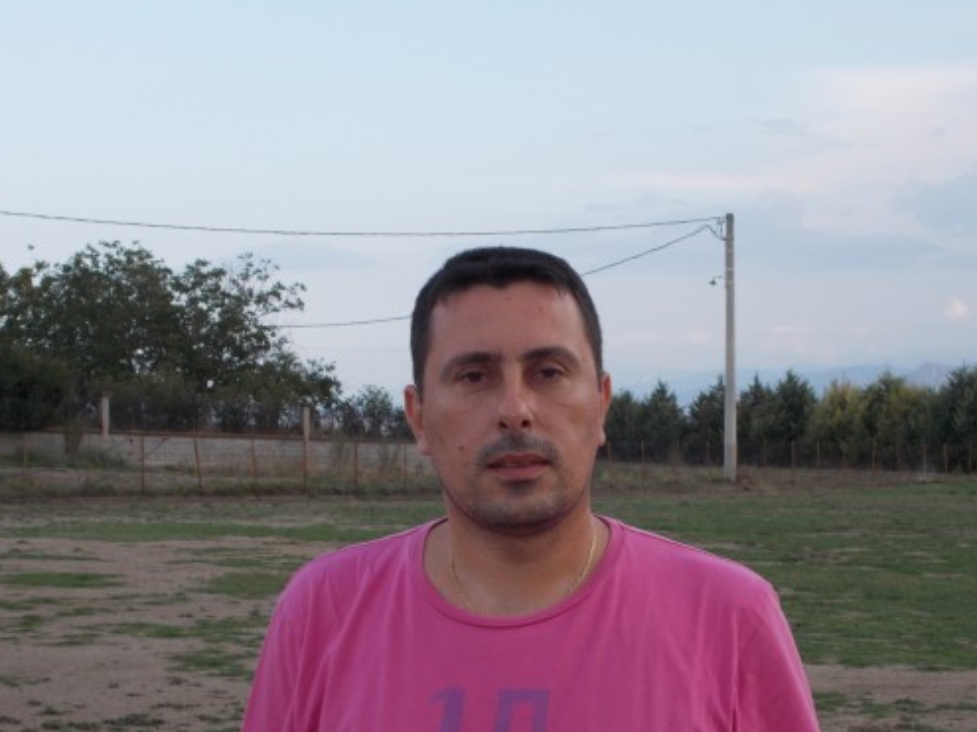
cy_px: 429
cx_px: 537
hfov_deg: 22.3
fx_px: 2483
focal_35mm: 88
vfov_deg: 16.8
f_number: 5.3
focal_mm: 11.8
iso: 80
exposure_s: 1/100
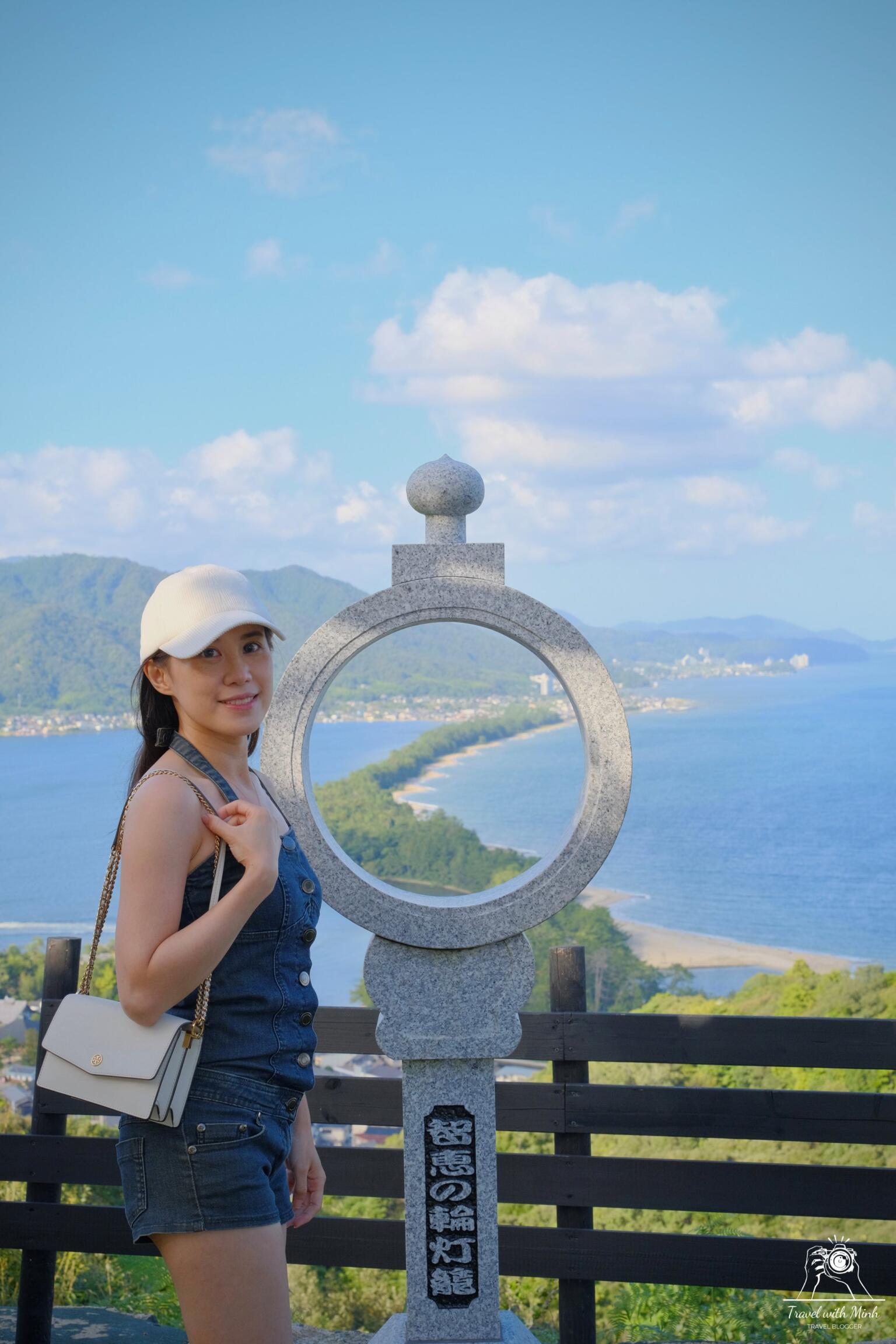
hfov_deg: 27.0
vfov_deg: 39.6
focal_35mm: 50
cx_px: 448
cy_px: 672
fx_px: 1867
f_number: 7.1
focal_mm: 33
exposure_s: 1/340
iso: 800
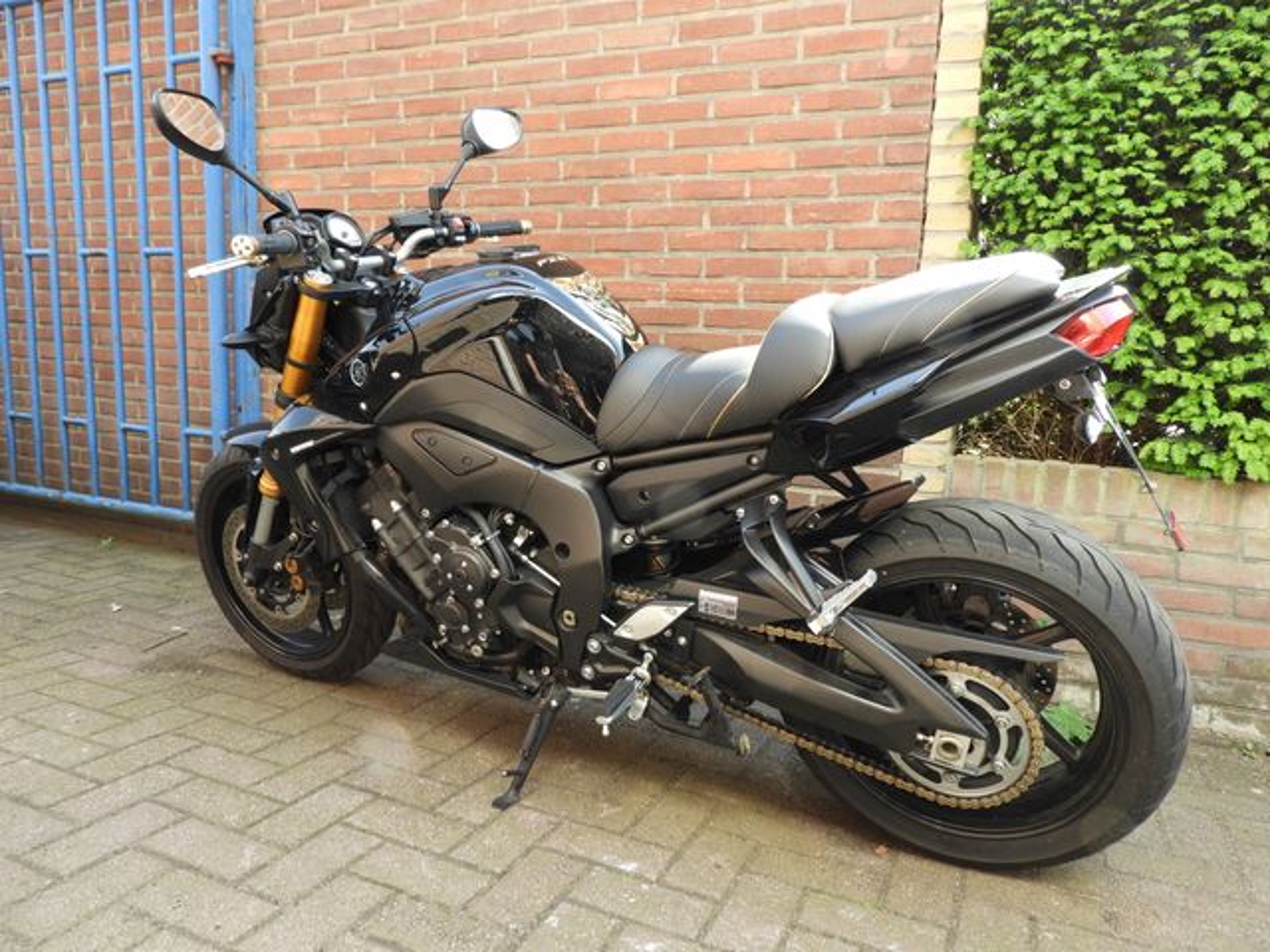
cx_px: 635
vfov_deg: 56.8
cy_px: 476
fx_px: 881
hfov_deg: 71.6
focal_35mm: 24
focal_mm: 4.3
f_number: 3.3
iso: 100
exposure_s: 1/80
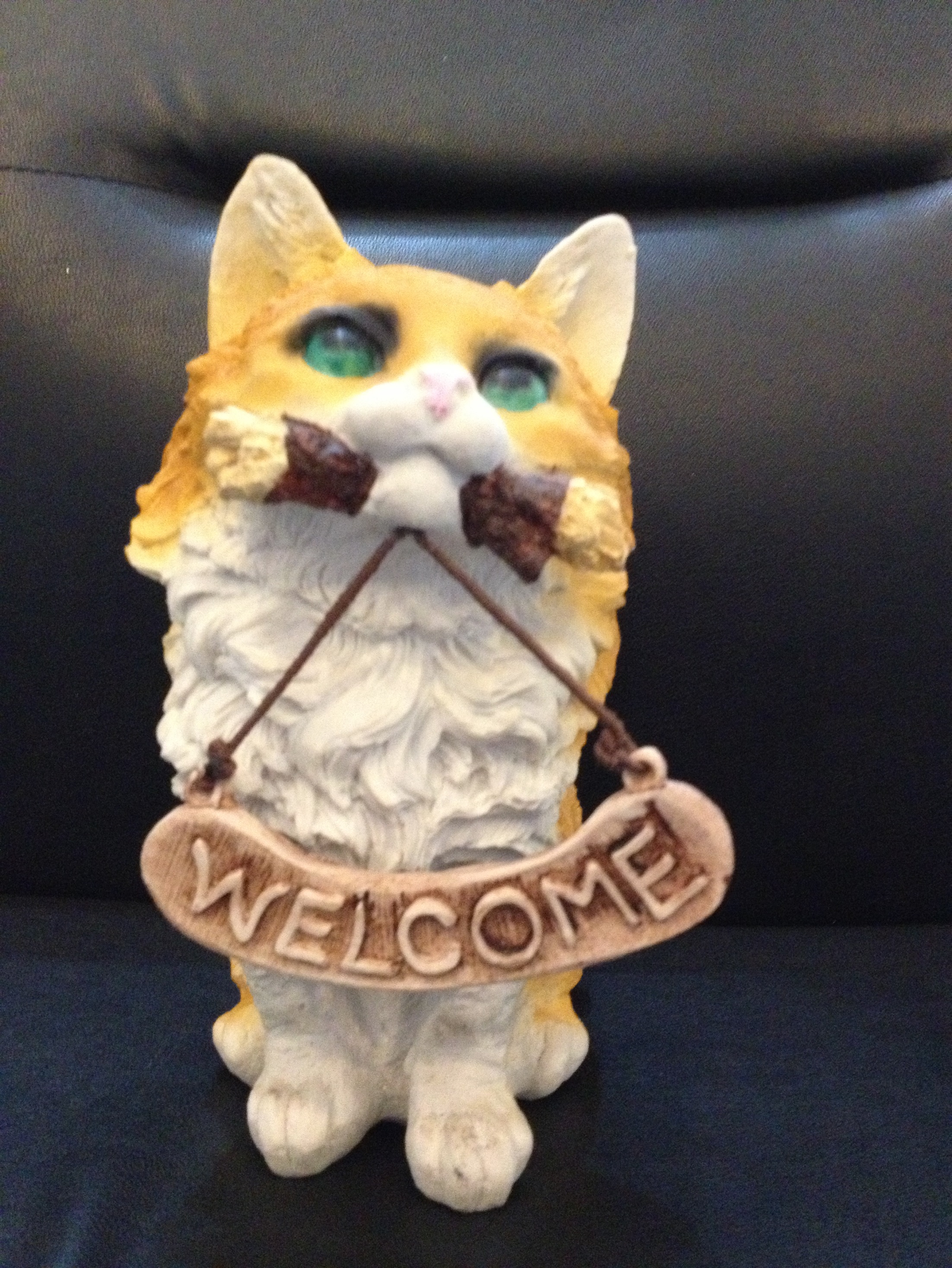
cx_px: 476
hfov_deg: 40.7
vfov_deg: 52.6
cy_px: 634
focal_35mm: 35
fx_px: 1283
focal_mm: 4.28
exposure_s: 1/15
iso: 640
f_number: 2.4
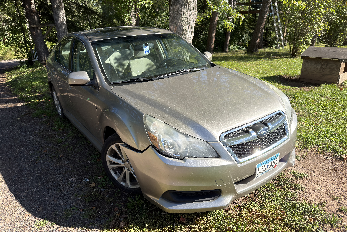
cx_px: 174
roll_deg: +2.0
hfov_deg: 71.5
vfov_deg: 51.2
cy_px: 127
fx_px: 241
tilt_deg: -23.7
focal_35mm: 25
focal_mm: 6.76
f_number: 1.78
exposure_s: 1/2392
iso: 100
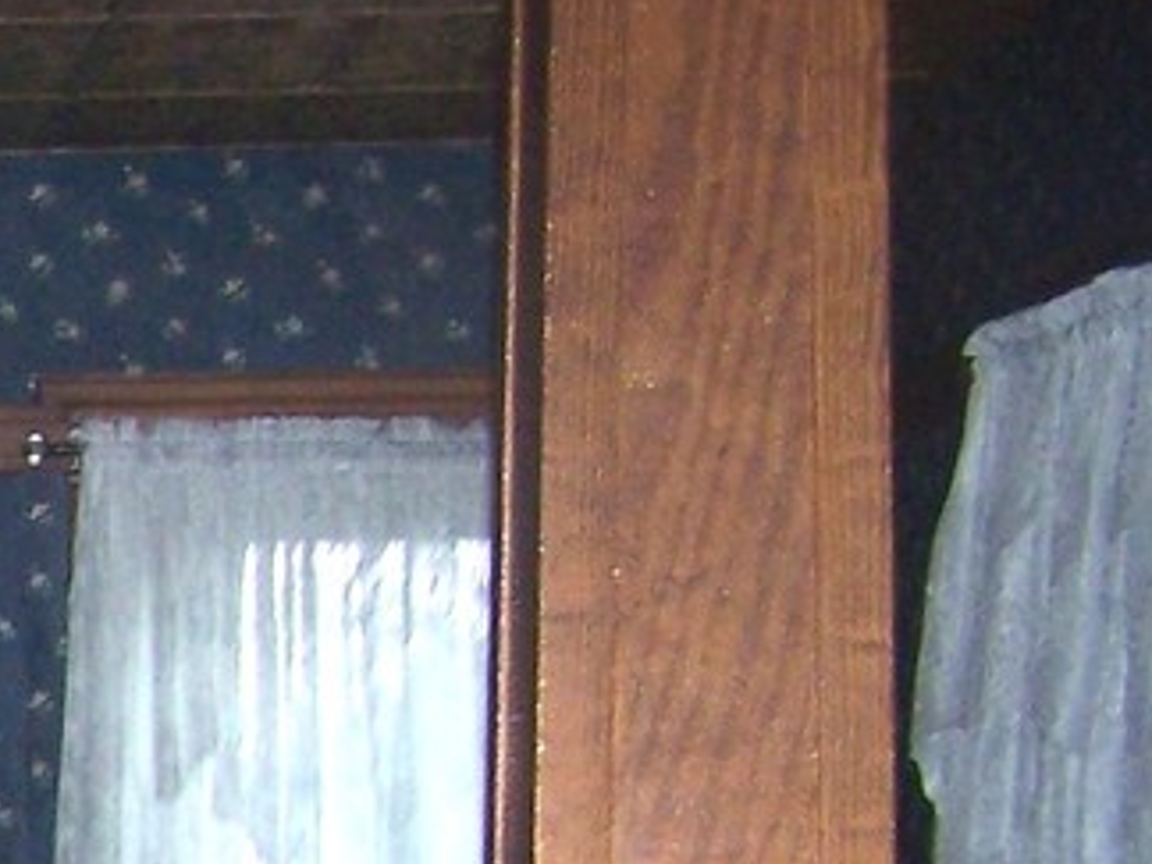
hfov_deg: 10.5
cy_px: 1426
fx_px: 5624
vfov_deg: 8.5
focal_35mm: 169
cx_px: -1376
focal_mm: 6.3
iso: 140
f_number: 2.8
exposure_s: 1/60
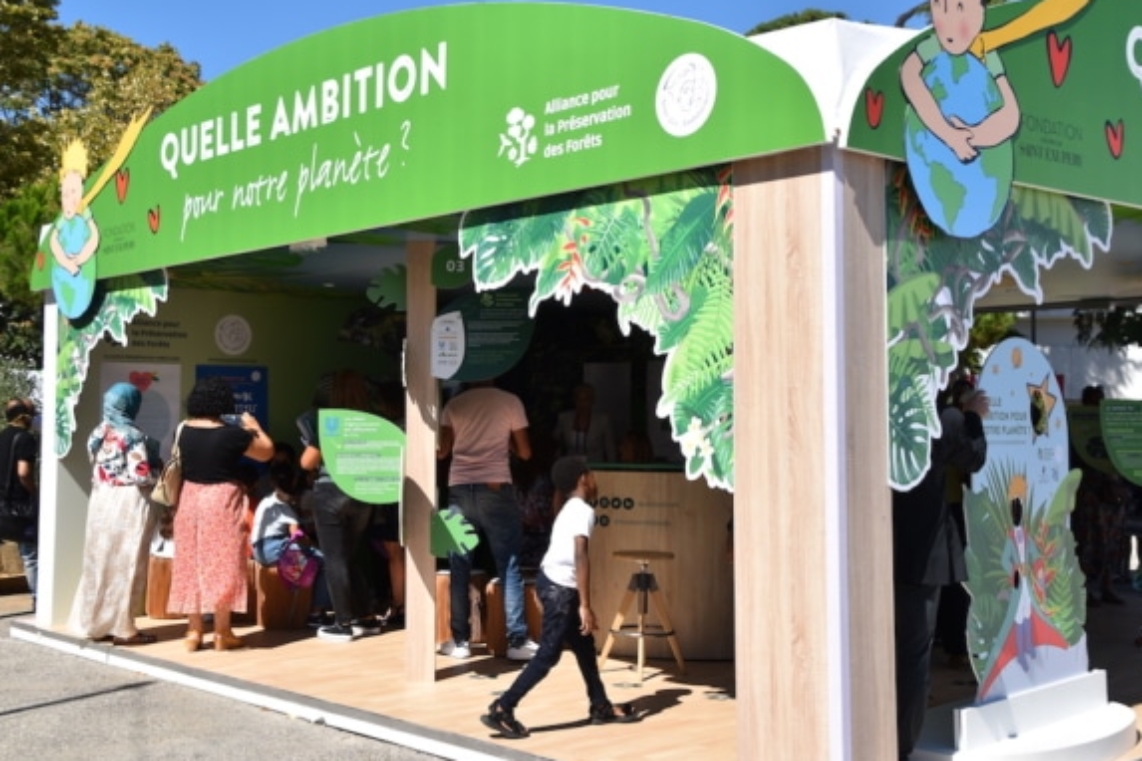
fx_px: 1396
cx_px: 568
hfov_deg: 44.5
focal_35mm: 44
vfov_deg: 30.5
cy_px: 373
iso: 100
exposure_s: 1/320
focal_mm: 28
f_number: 9
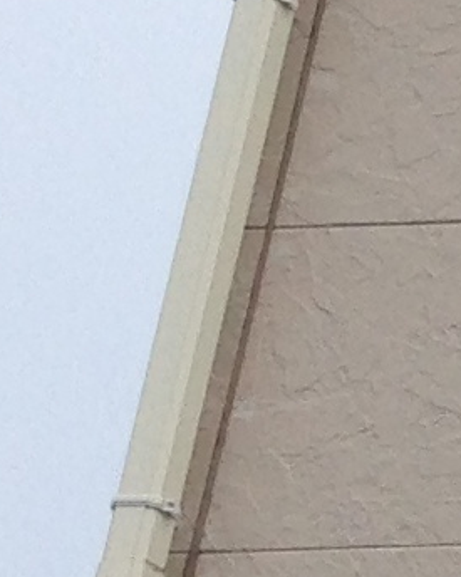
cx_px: 2630
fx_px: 5221
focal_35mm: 306
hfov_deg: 4.2
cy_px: 552
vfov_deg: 6.3
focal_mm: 4.12
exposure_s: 1/1466
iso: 50
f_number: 2.4
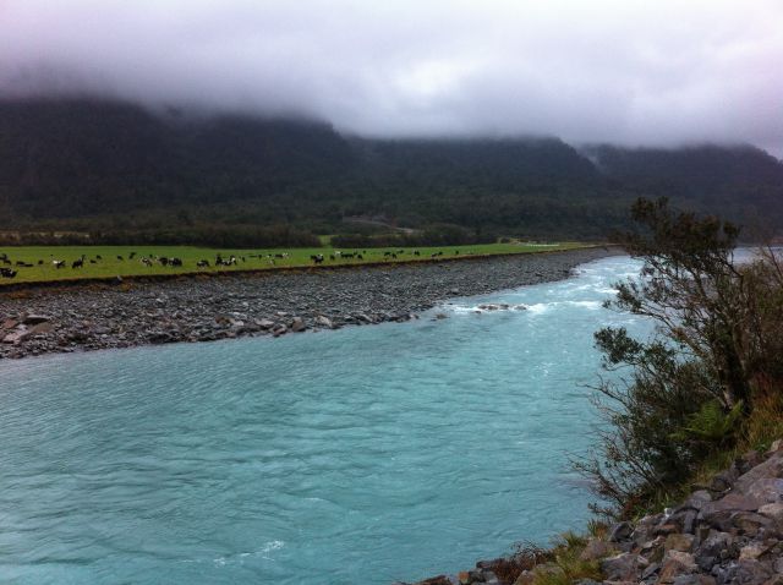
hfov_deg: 52.7
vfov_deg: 40.6
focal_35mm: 35
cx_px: 392
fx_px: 790
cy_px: 292
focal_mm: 3.85
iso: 100
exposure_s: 1/40
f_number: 2.8
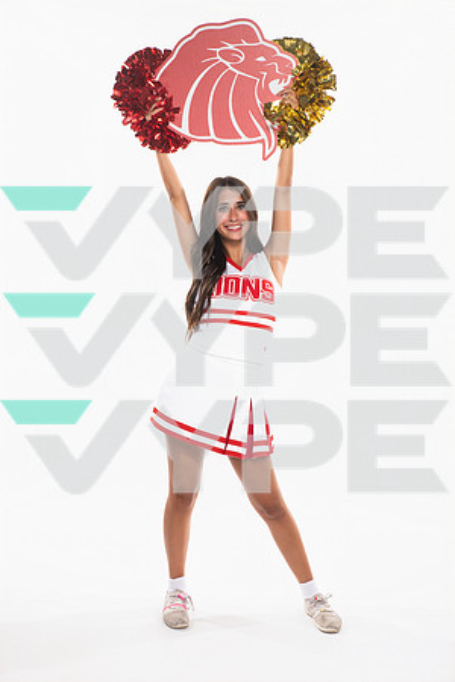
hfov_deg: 28.1
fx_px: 910
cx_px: 228
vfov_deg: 41.1
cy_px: 341
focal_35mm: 48
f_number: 7.1
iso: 640
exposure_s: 1/500
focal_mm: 48
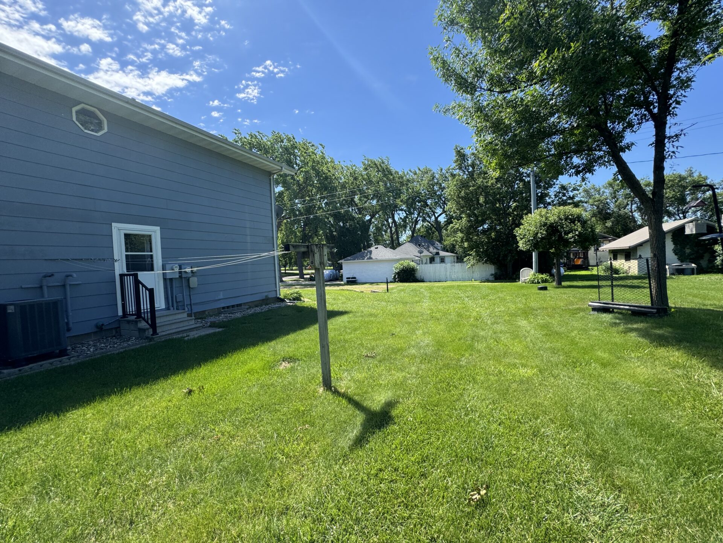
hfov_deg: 102.1
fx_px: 292
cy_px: 272
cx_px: 362
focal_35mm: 14
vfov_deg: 85.7
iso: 40
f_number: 2.2
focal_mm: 2.22
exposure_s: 1/548
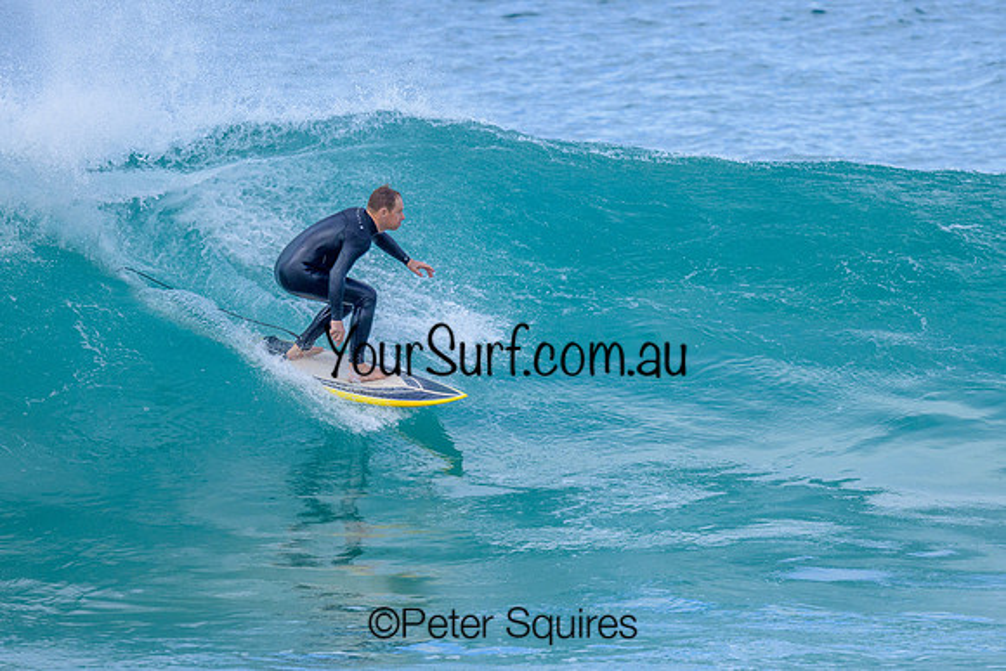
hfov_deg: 1.9
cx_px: 536
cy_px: 333
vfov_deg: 1.3
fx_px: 30729
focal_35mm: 1099
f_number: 6.3
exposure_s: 1/2000
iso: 720
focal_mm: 800
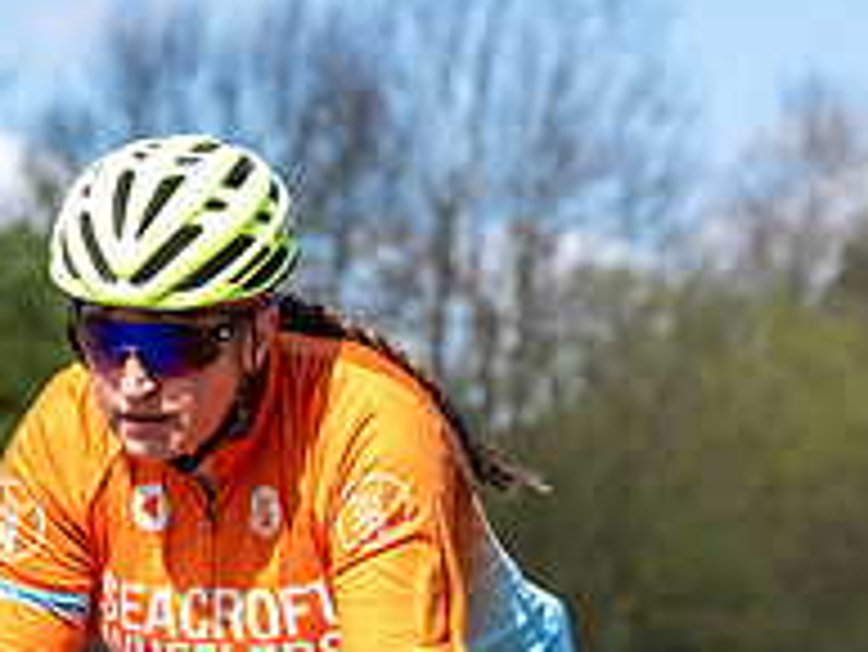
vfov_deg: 6.7
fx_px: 5570
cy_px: 420
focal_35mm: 222
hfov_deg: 8.9
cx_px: 207
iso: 125
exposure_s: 1/1000
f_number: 4
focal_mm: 77
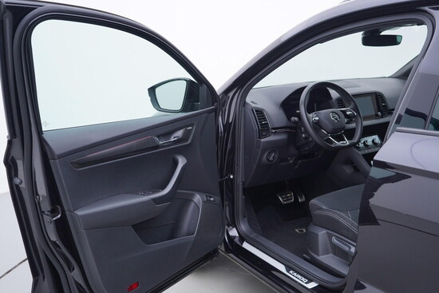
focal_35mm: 36
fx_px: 439
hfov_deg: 53.1
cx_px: 220
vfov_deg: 36.9
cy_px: 146
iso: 125
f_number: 3.2
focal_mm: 24
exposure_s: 1/50
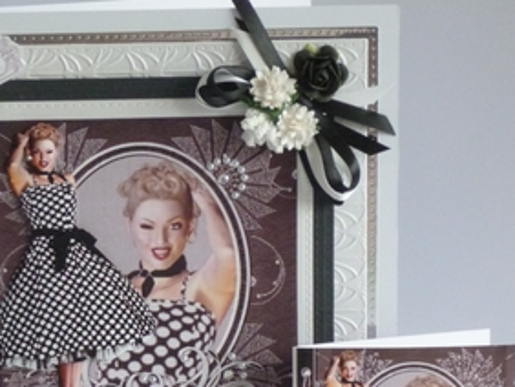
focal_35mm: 137
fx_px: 2040
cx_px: 175
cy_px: 264
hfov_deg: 14.4
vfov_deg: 10.8
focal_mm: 15.3
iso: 800
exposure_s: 1/40
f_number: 5
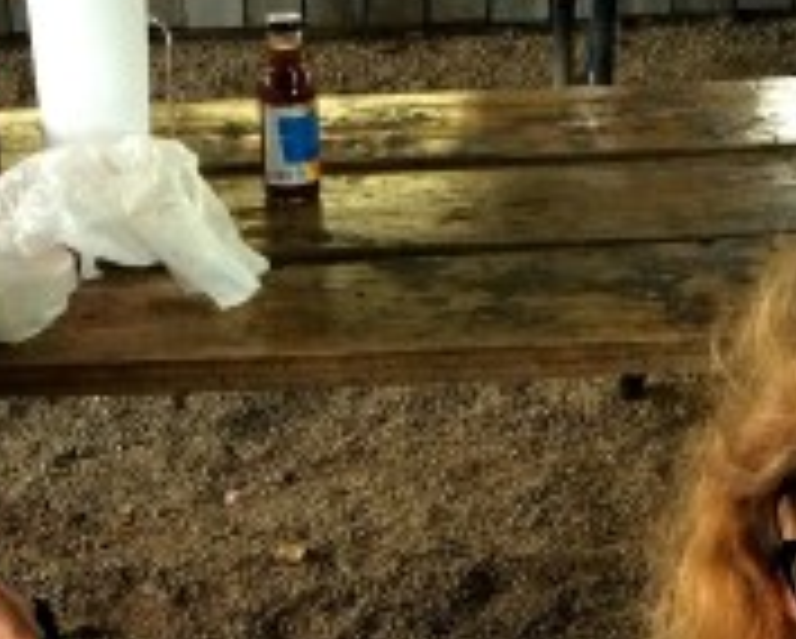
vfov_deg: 15.8
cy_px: 616
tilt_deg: -31.0
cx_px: 207
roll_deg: +1.8
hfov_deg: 19.8
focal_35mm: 96
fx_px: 2264
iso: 64
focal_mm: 4.15
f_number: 2.2
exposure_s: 1/30
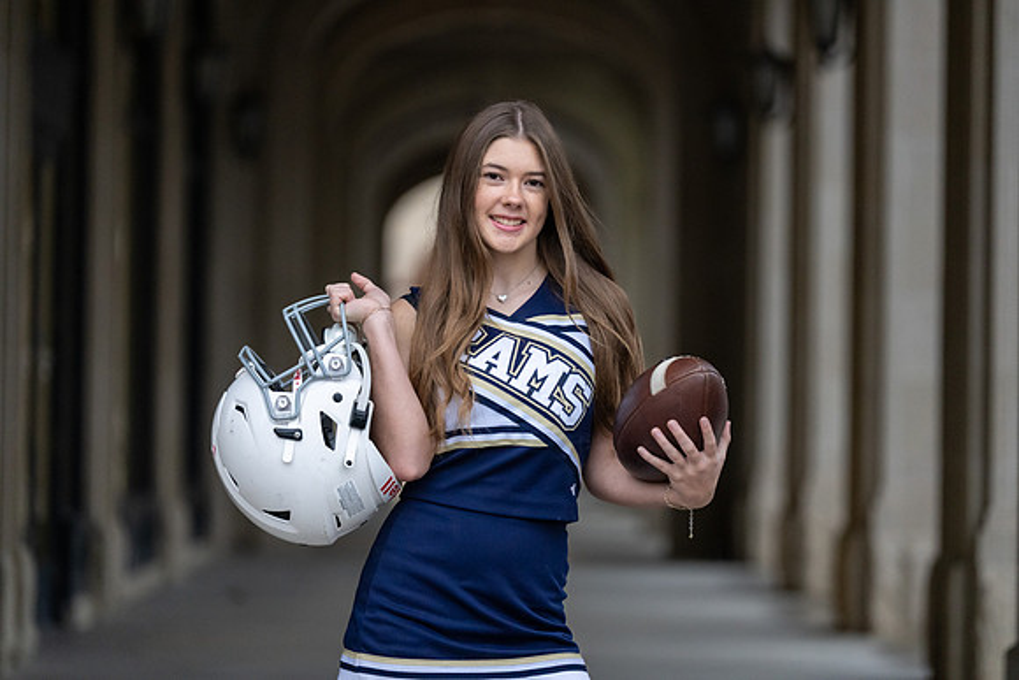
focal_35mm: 142
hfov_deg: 14.4
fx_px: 4020
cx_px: 510
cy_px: 340
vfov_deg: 9.7
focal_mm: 142
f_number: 2.8
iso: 3200
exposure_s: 1/250
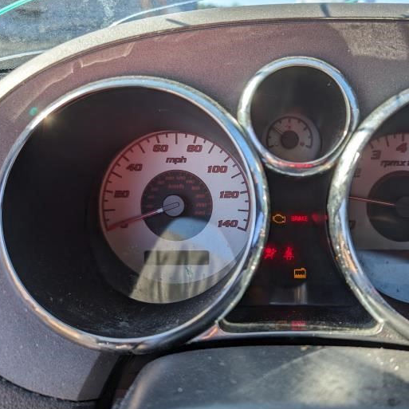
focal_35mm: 33
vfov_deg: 49.7
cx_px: 267
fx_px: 441
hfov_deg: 49.0
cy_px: 218
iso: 19
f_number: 1.68
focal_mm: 6.9
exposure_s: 1/354
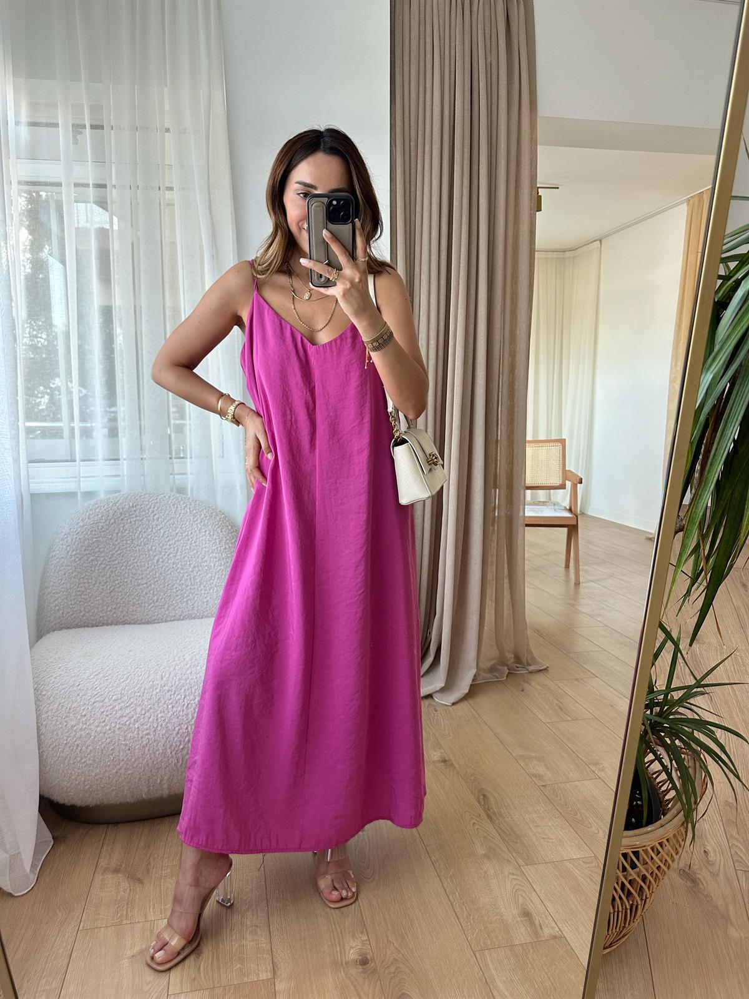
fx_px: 692
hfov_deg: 56.8
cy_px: 500
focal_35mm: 24
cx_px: 374
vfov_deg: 71.6
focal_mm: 6.86
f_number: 1.78
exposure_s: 1/121
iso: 160
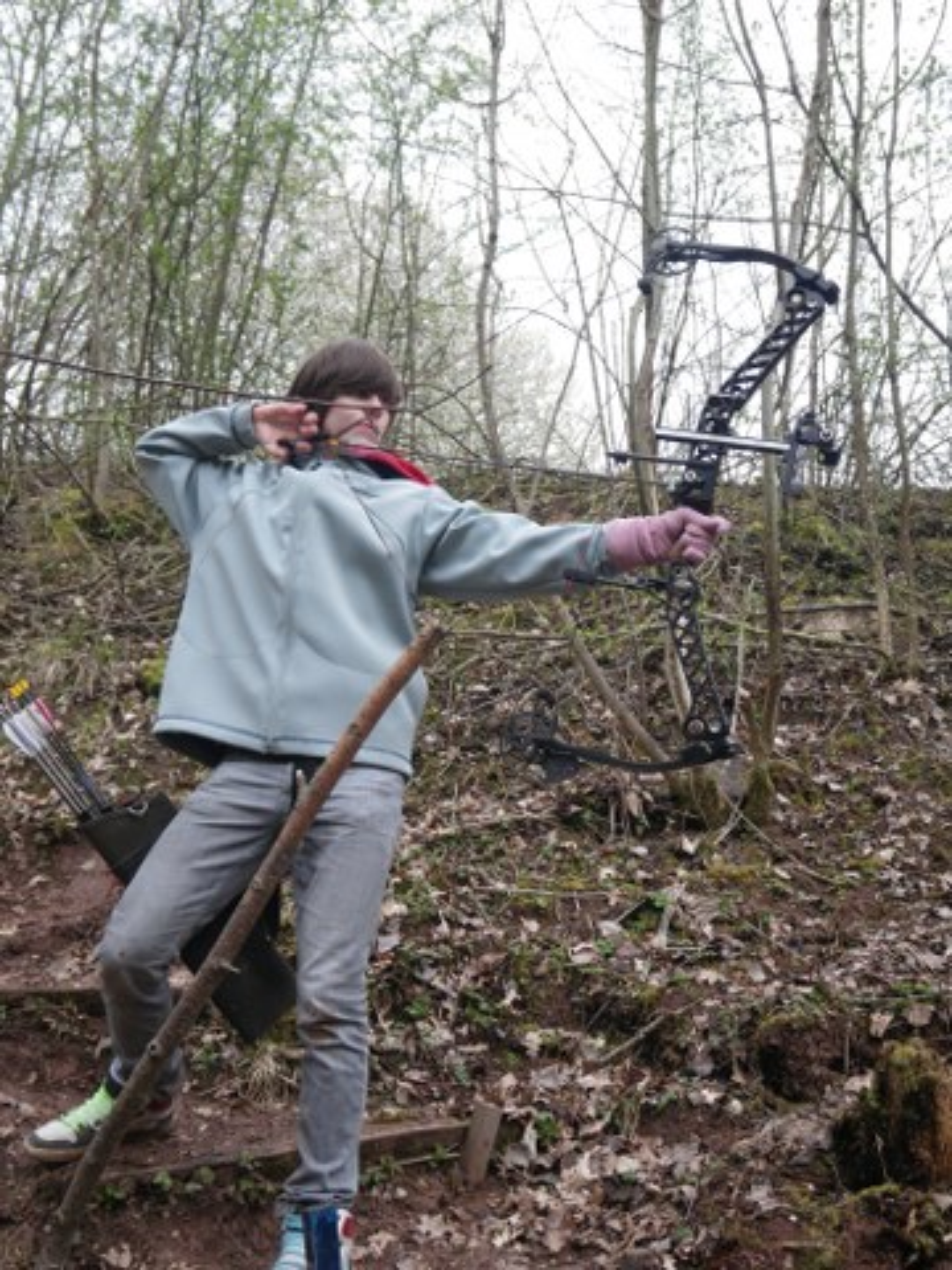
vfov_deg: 44.8
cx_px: 476
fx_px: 1540
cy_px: 635
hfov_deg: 34.3
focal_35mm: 42
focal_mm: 7.5
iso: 64
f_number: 4.2
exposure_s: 1/100
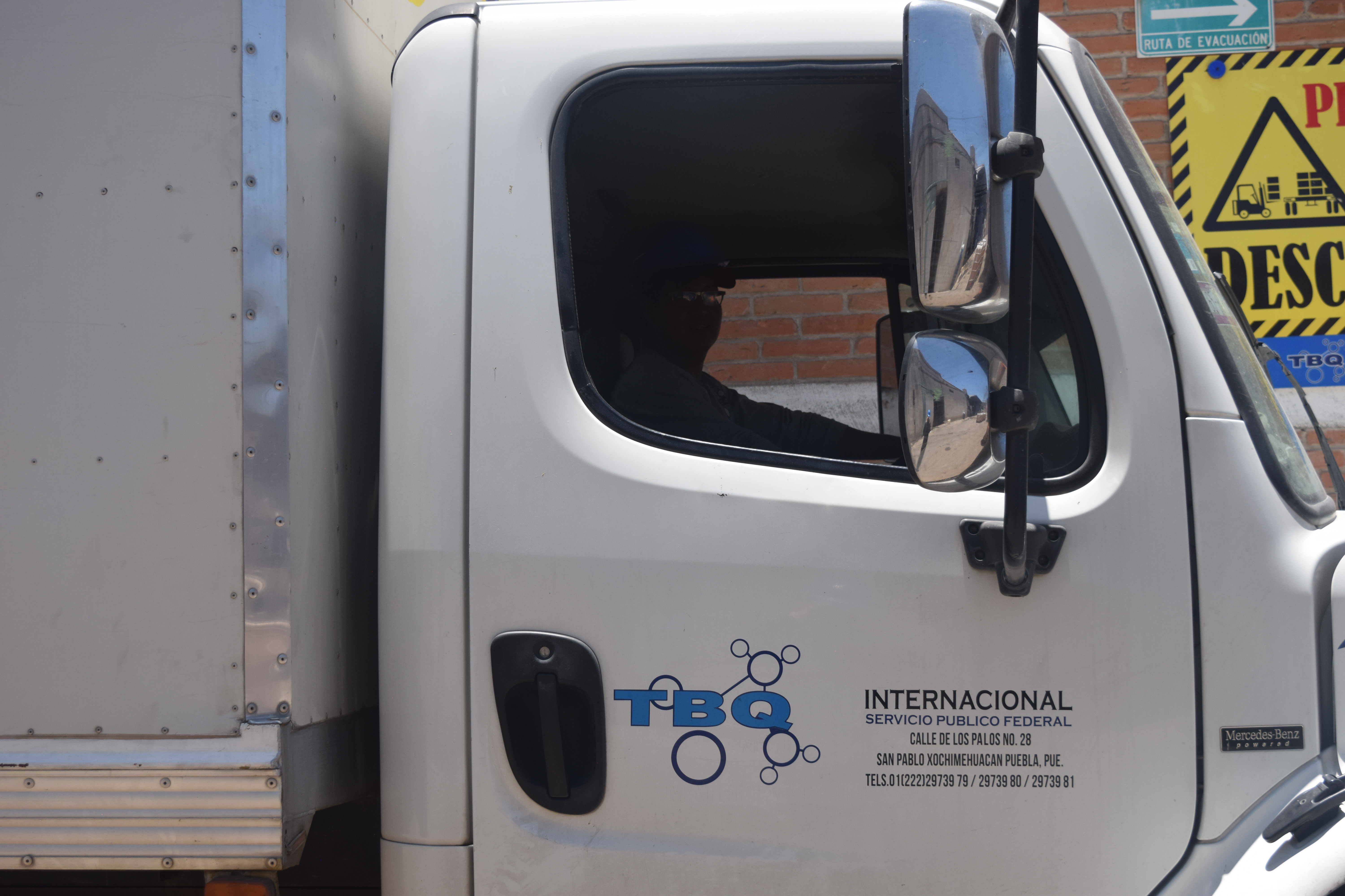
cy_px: 448
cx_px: 672
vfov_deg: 28.1
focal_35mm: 48
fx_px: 1793
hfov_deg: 41.1
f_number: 5.6
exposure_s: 1/1250
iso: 400
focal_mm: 32
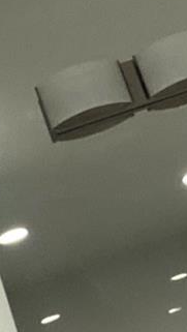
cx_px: 167
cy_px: 224
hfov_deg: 9.9
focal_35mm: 122
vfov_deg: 17.5
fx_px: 1073
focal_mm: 2.71
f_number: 2.2
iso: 200
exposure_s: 1/60
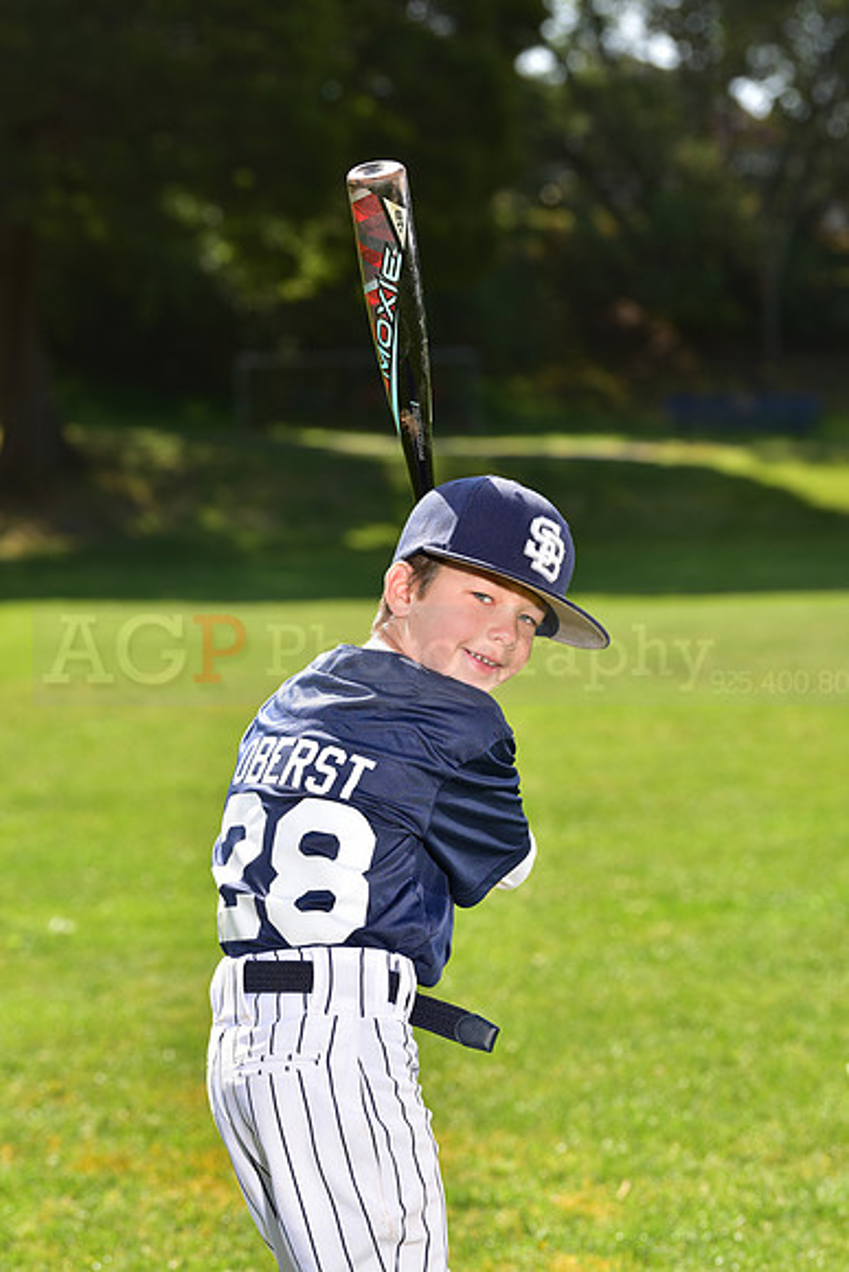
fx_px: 4242
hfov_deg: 11.4
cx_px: 424
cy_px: 636
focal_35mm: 120
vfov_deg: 17.1
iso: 100
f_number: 5.6
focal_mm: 120
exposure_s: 1/250
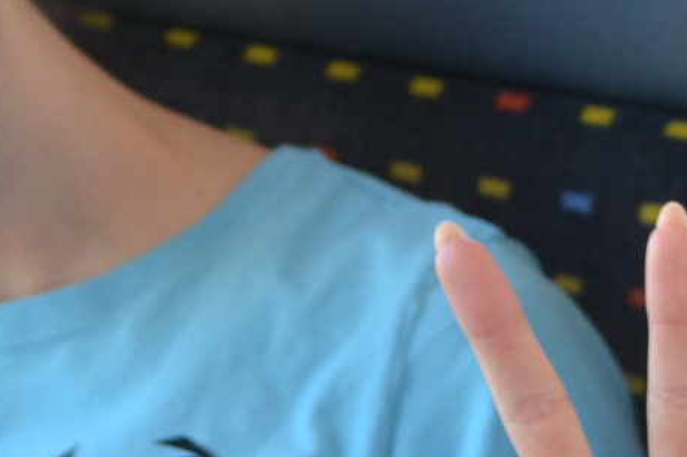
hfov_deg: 8.6
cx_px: 623
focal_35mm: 240
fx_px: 4578
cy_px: 346
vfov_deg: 5.7
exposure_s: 1/60
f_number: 5
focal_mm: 36
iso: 450
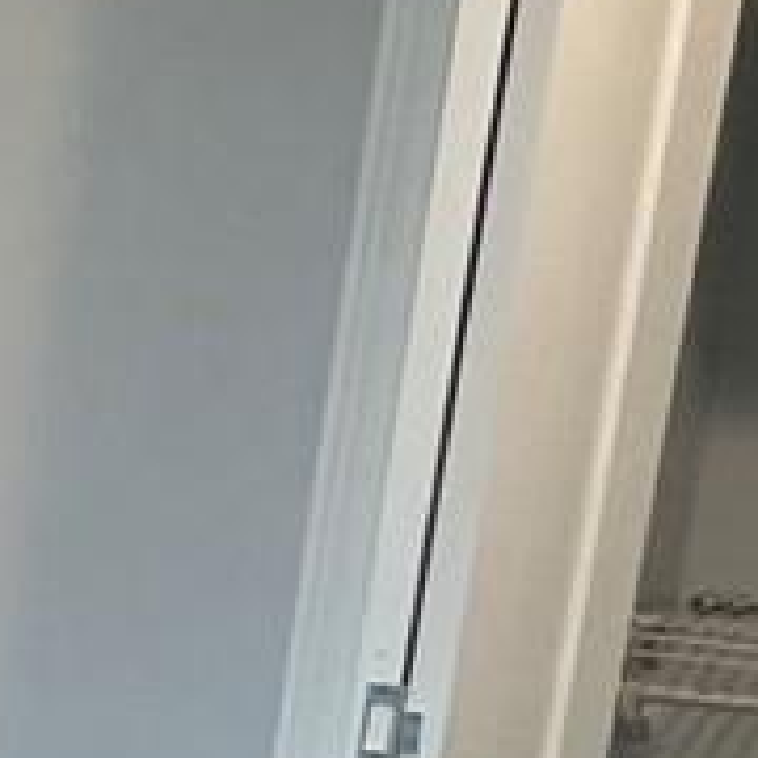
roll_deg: -0.6
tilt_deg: -13.4
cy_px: 918
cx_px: -1255
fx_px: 2725
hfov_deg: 11.7
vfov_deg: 15.3
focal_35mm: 110
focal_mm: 2.22
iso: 250
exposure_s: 1/120
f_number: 2.2
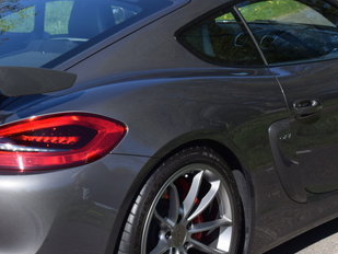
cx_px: 131
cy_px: 113
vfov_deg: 15.9
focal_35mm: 93
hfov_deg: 21.0
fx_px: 908
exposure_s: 1/250
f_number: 8
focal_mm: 26
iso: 220
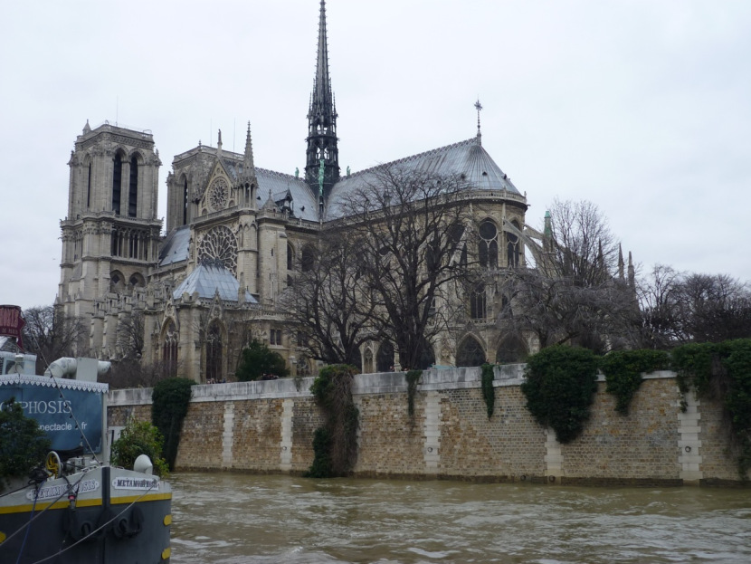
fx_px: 911
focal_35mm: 42
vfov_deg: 34.4
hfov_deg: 44.8
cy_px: 282
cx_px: 376
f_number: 3
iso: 80
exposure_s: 1/40
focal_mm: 6.9
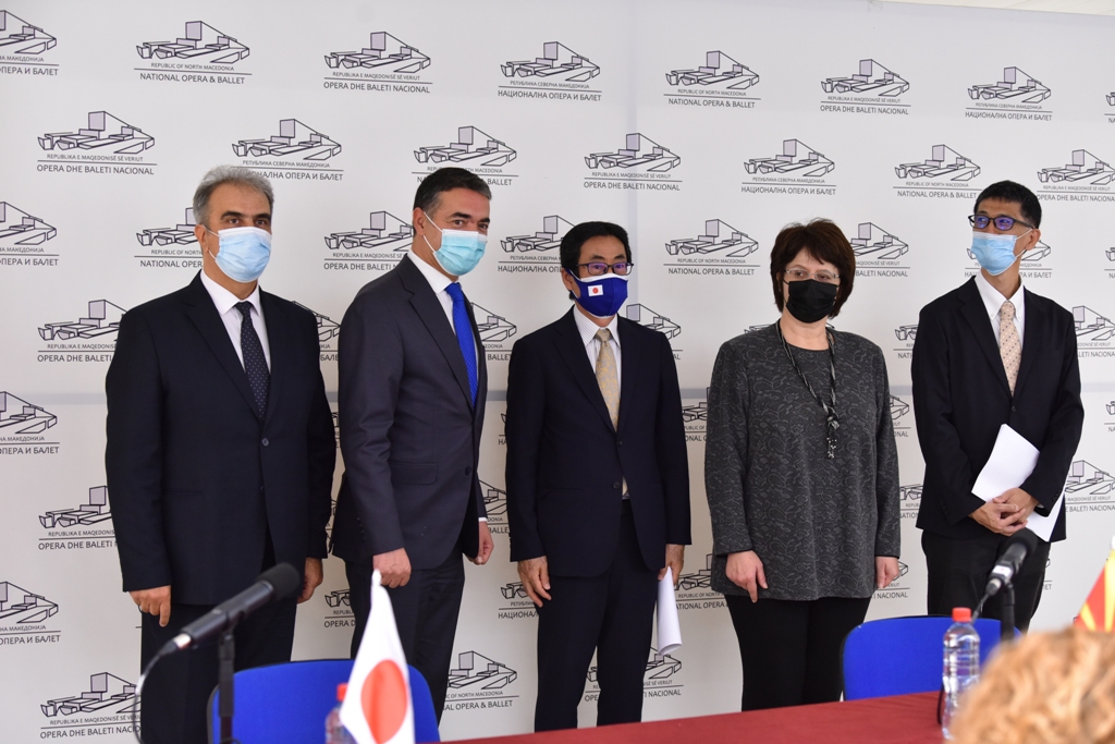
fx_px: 2168
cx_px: 558
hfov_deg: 28.8
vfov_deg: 19.5
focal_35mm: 70
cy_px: 372
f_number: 4
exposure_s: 1/160
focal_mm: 70
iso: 2500
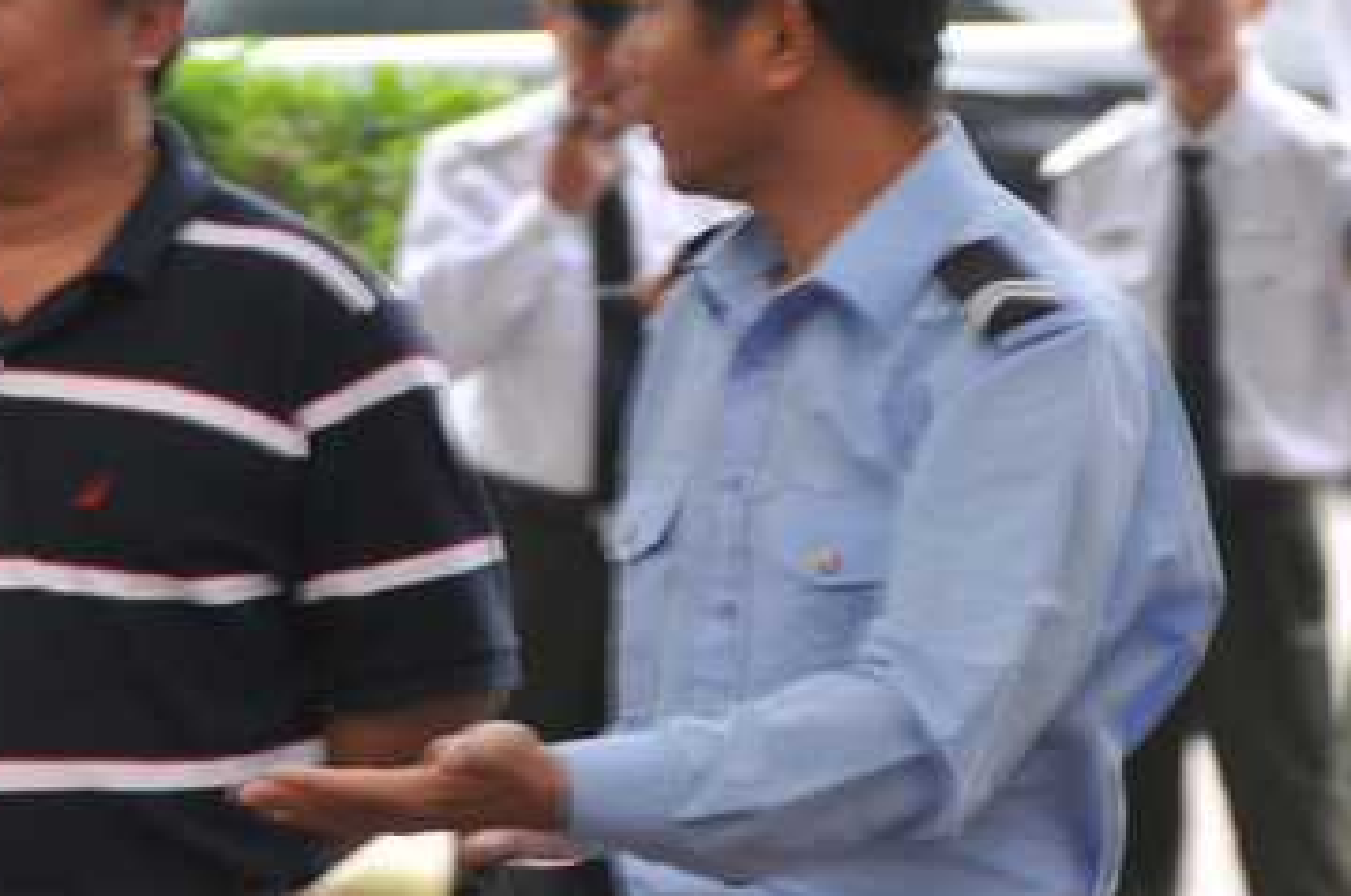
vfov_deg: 5.1
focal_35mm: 267
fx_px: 10006
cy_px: 426
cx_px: 304
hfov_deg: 7.7
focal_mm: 80
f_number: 4.5
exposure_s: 1/10
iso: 640
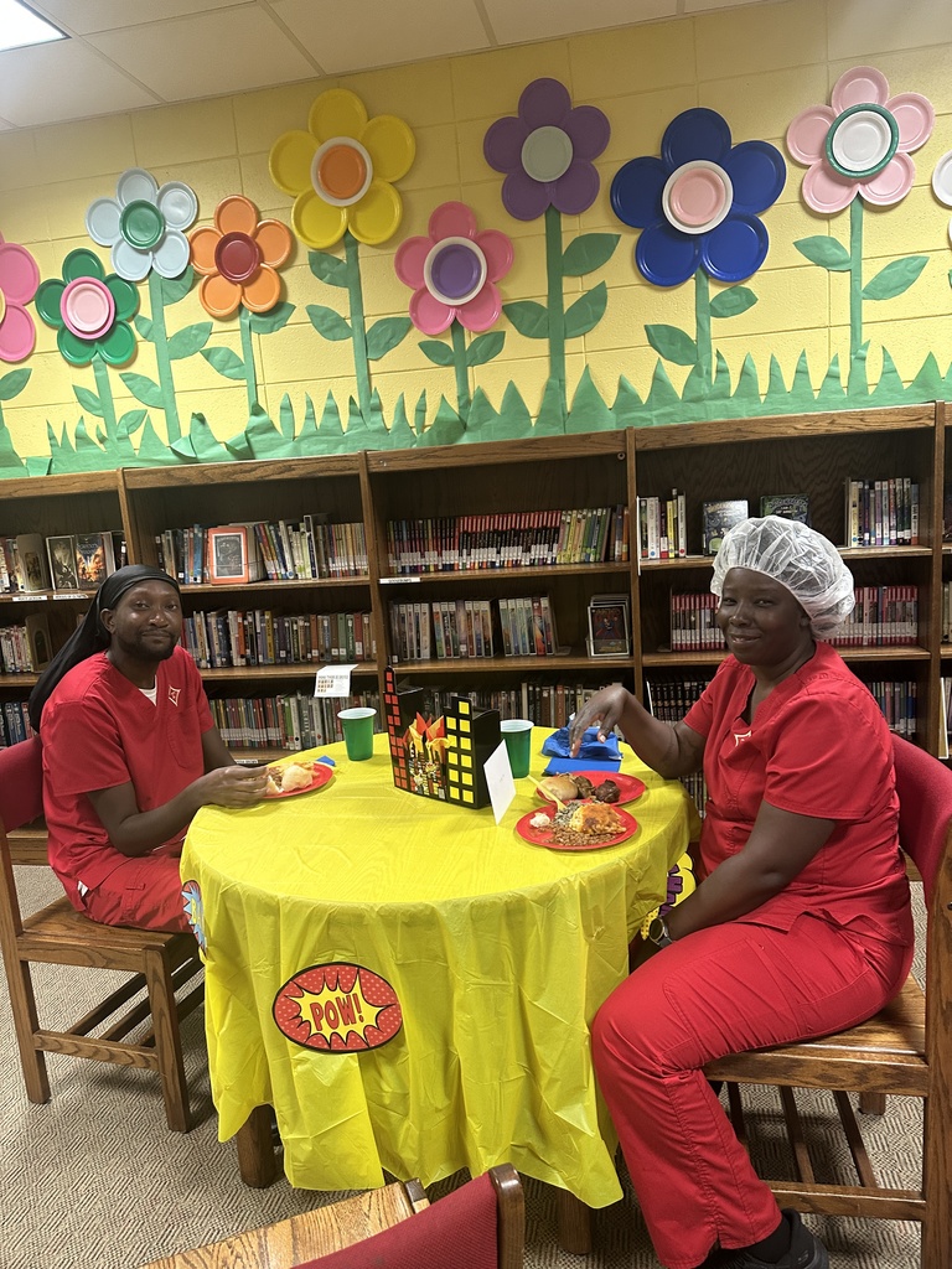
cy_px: 634
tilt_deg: -9.6
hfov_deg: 56.8
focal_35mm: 24
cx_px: 476
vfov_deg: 71.6
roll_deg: +2.7
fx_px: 880
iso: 320
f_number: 1.78
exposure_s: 1/60
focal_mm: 6.86
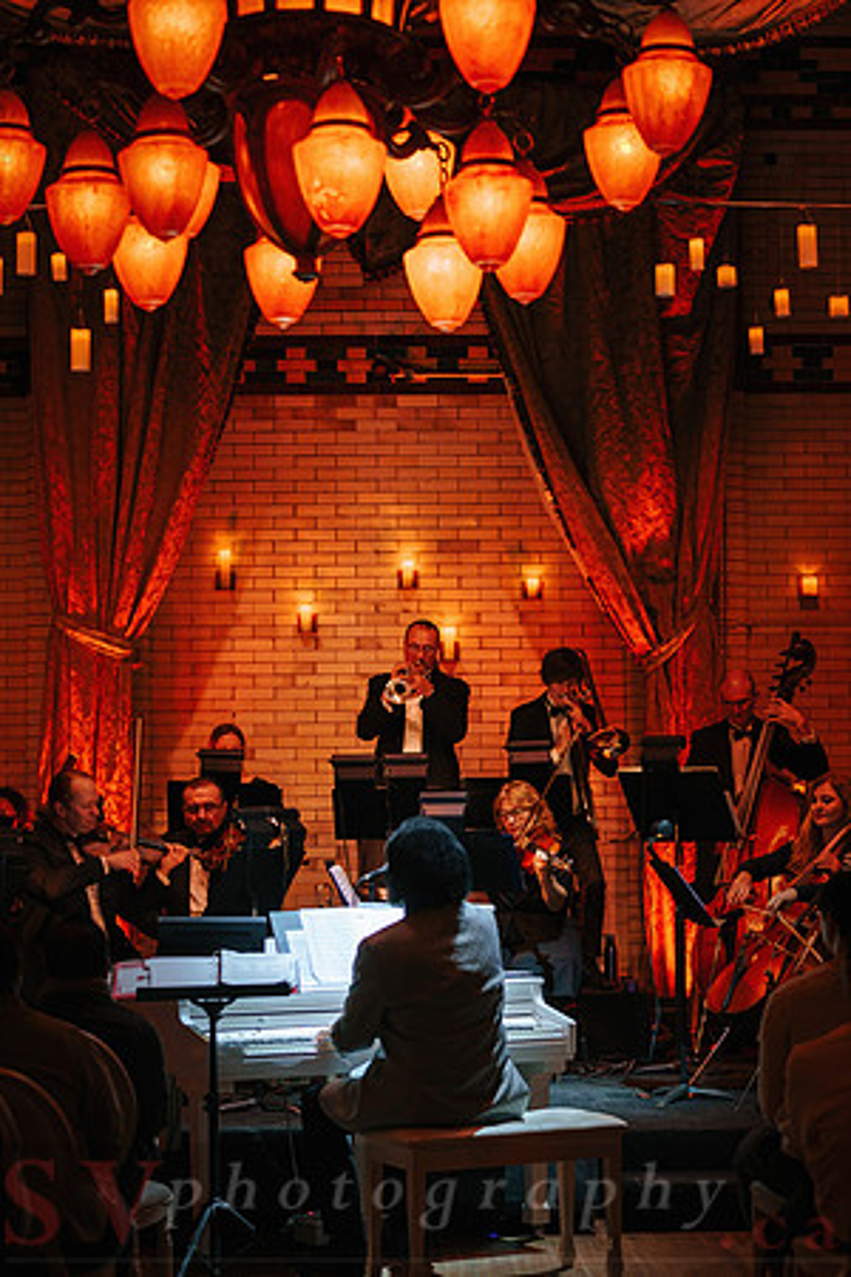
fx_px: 2482
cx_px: 426
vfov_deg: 28.8
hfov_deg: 19.5
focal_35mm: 70
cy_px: 638
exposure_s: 1/80
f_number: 2.8
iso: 1000
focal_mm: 70
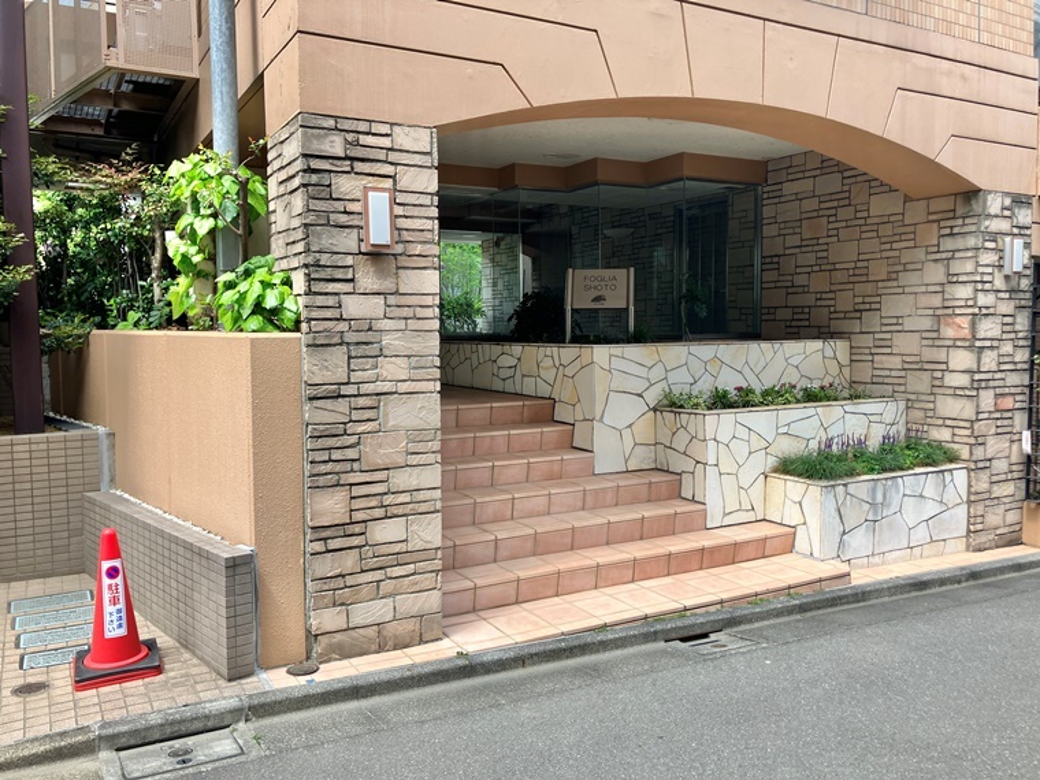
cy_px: 390
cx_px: 520
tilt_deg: -3.0
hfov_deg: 63.4
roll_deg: +0.5
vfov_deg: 49.7
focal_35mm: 28
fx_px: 841
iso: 32
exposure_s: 1/408
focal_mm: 3.99
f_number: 1.8
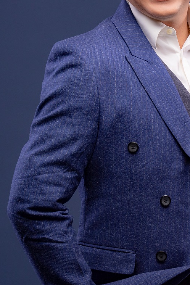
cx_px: 171
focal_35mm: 221
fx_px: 1749
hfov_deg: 6.2
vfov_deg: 9.3
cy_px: 124
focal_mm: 110
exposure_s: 1/100
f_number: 9
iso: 100
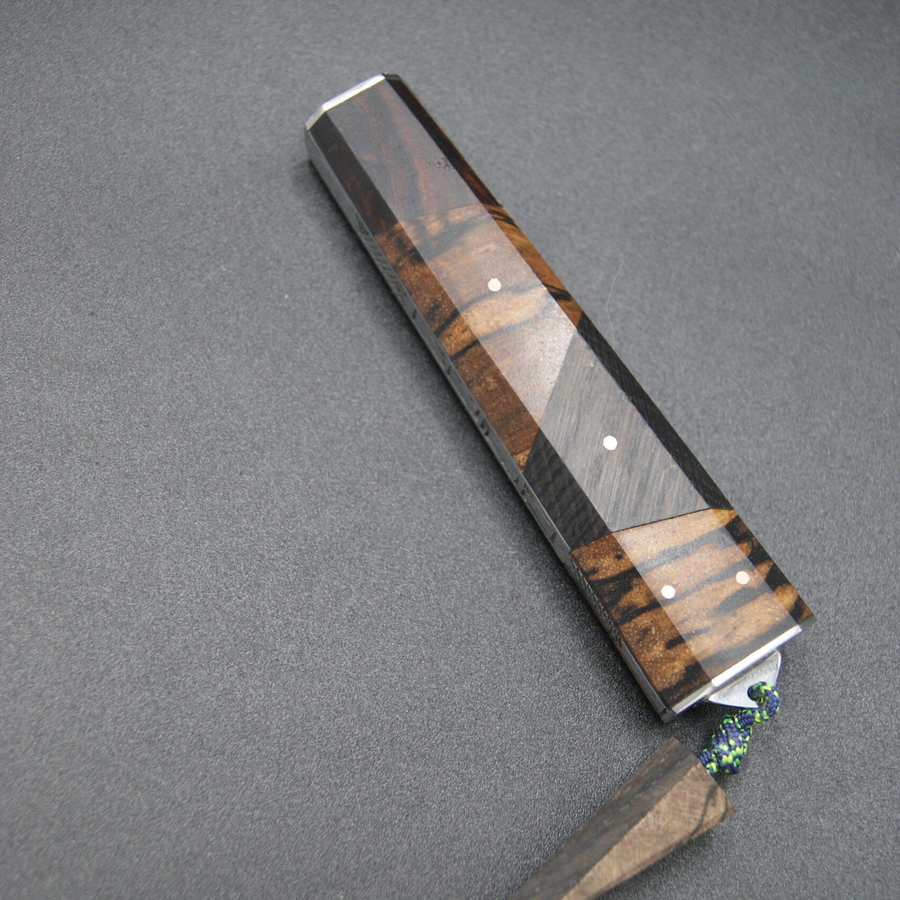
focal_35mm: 58
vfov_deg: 29.6
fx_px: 1706
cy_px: 452
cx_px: 455
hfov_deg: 29.6
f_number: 4.5
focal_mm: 30
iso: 200
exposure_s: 1/60
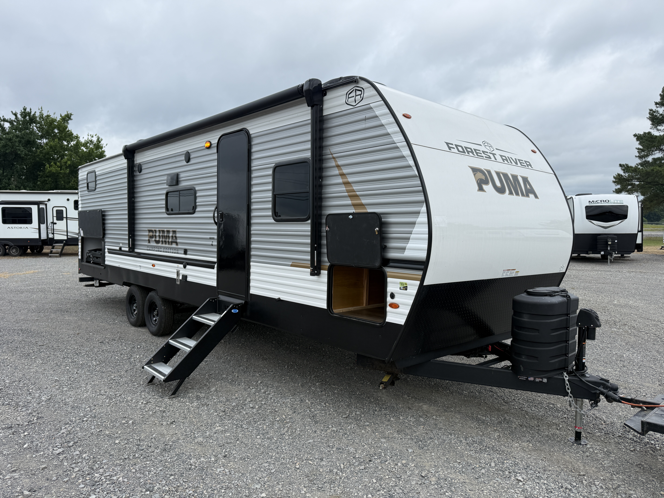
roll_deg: -0.2
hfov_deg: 71.6
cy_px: 249
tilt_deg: -4.5
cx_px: 332
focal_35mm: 24
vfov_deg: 56.8
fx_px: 460
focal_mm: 6.76
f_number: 1.78
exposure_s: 1/2907
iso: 80
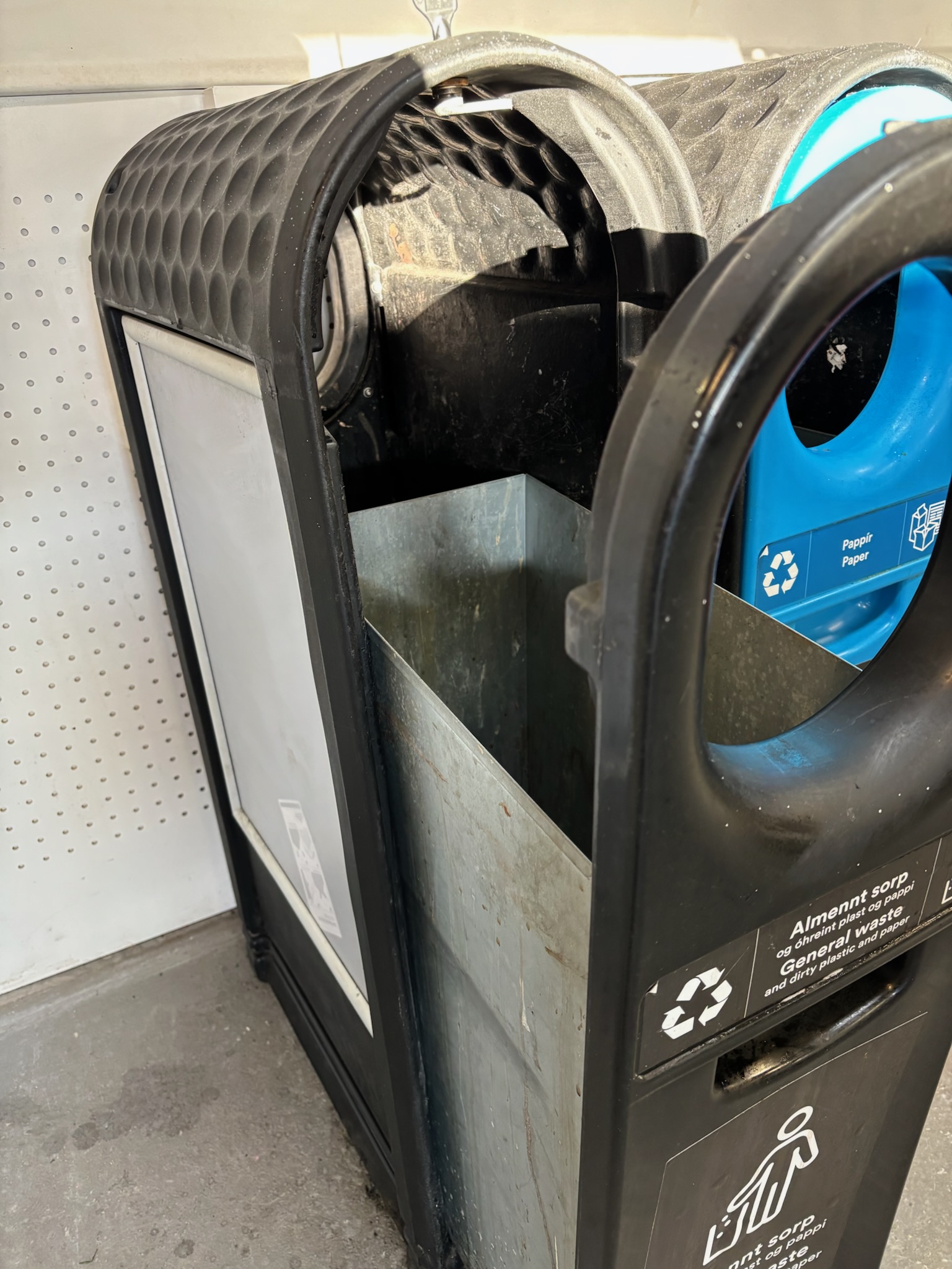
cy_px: 634
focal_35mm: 26
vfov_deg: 67.3
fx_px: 953
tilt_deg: -25.3
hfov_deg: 53.1
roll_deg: +2.9
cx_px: 476
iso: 250
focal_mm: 5.96
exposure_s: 1/50
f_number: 1.6
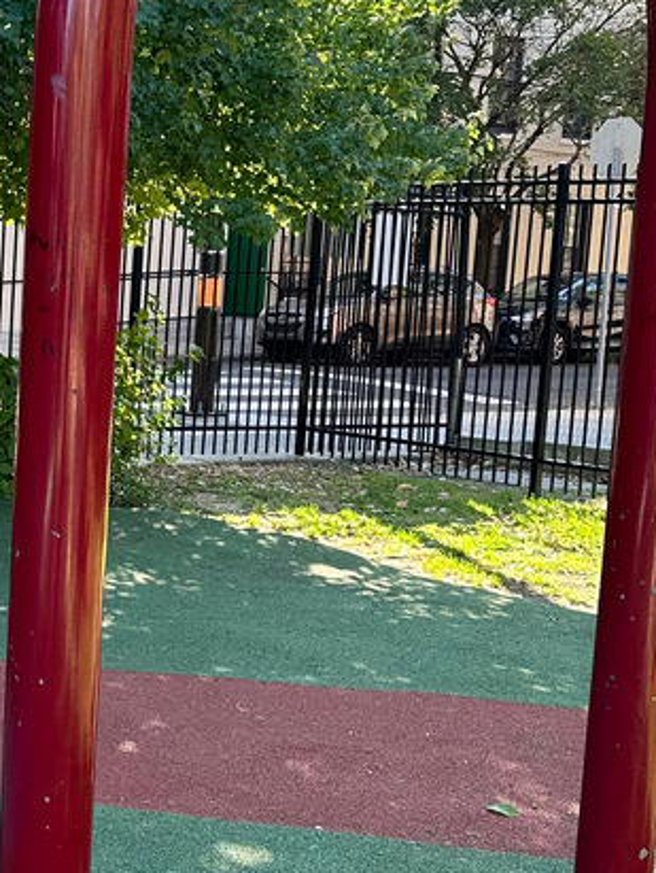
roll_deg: -2.9
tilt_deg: -9.1
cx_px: -132
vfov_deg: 27.7
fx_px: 1766
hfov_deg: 19.8
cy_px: 506
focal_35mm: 70
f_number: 1.78
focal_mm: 6.86
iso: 80
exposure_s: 1/253
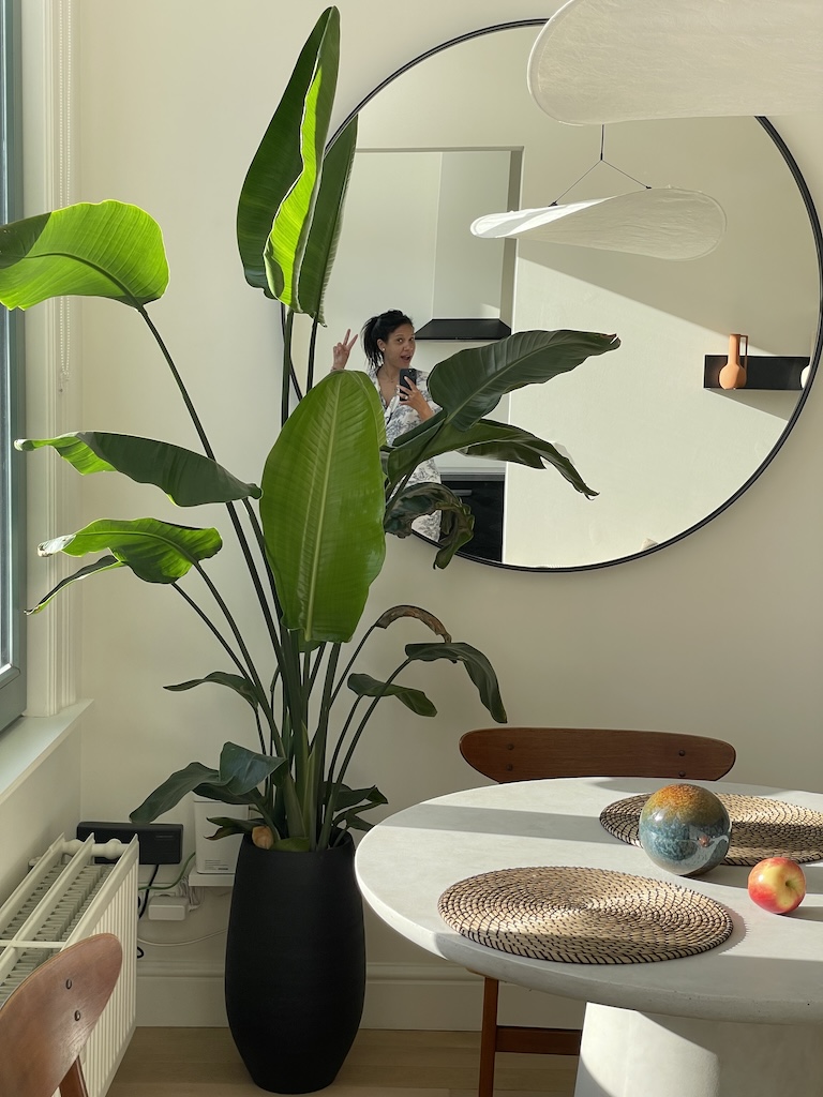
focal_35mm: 52
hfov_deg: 28.0
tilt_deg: -5.3
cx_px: 412
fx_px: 1648
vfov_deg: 36.8
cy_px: 548
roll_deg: -0.8
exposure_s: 1/381
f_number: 2
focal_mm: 6
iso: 25
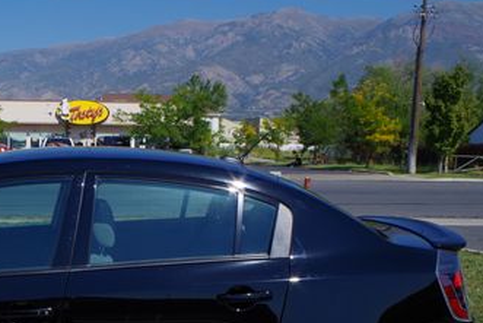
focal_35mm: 58
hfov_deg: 32.3
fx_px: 778
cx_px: 25
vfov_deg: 22.8
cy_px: 290
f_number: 14
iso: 200
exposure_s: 1/200
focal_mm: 20
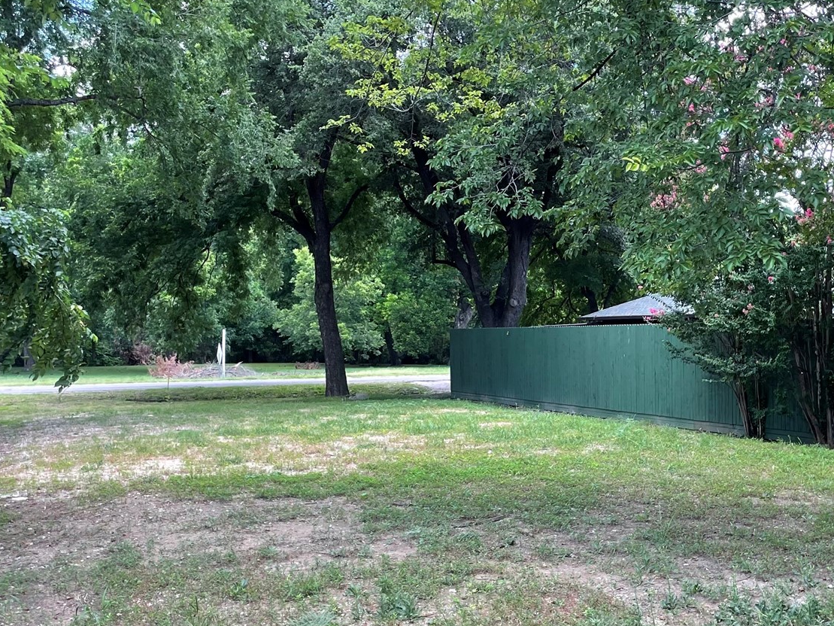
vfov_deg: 30.2
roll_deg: +2.1
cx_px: 526
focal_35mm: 48
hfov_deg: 39.4
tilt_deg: +2.1
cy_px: 363
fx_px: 1157
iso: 32
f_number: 1.6
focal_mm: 4.2
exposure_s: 1/255
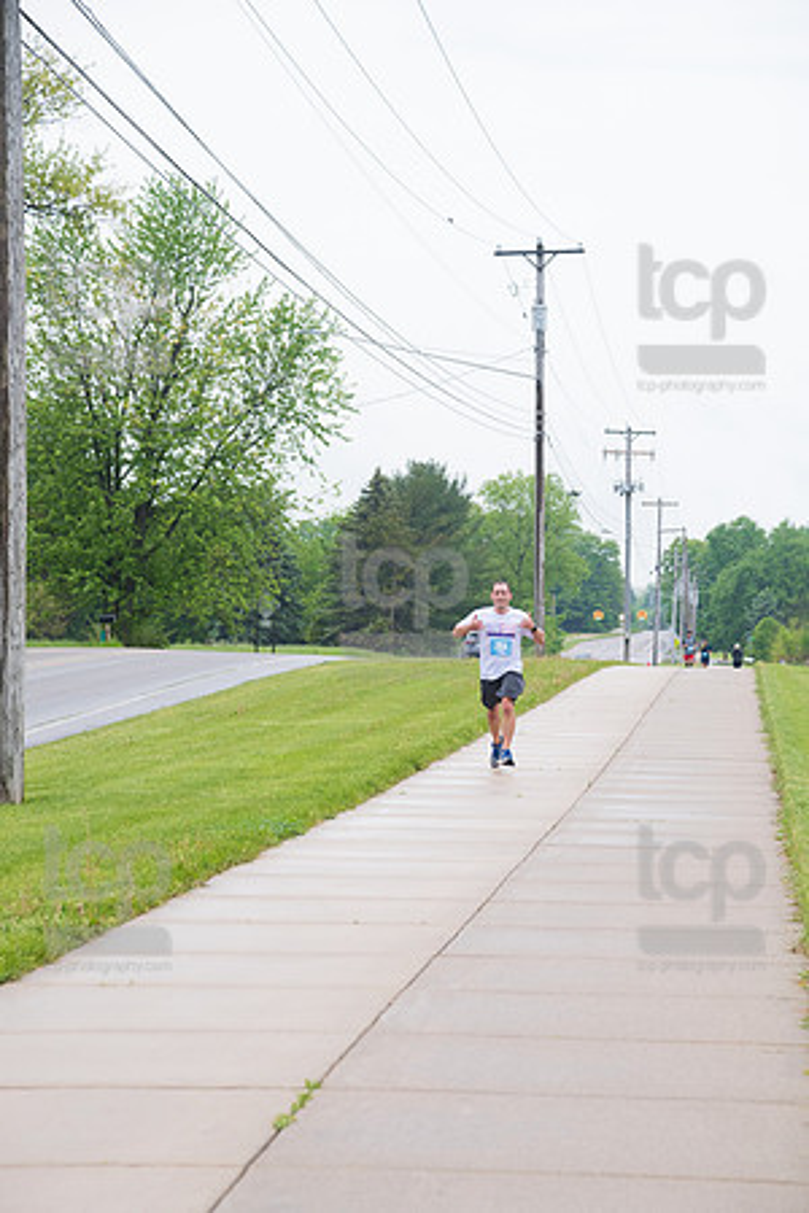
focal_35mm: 120
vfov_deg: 17.1
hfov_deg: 11.4
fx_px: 4045
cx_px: 404
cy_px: 606
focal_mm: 120
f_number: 6.3
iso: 1000
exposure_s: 1/640
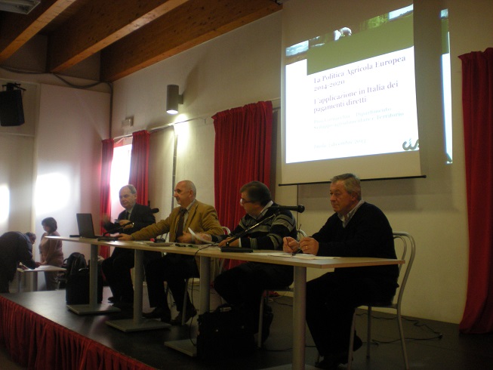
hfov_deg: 49.0
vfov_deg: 37.7
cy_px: 185
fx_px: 541
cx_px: 246
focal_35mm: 38
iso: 200
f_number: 3.1
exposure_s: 1/13.4
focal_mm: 6.3
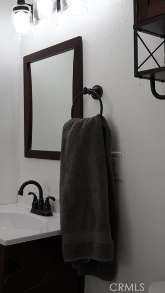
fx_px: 319
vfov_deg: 49.4
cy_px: 146
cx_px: 30
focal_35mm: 41
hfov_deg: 28.3
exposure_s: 1/60
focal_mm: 26
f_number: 4
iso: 200
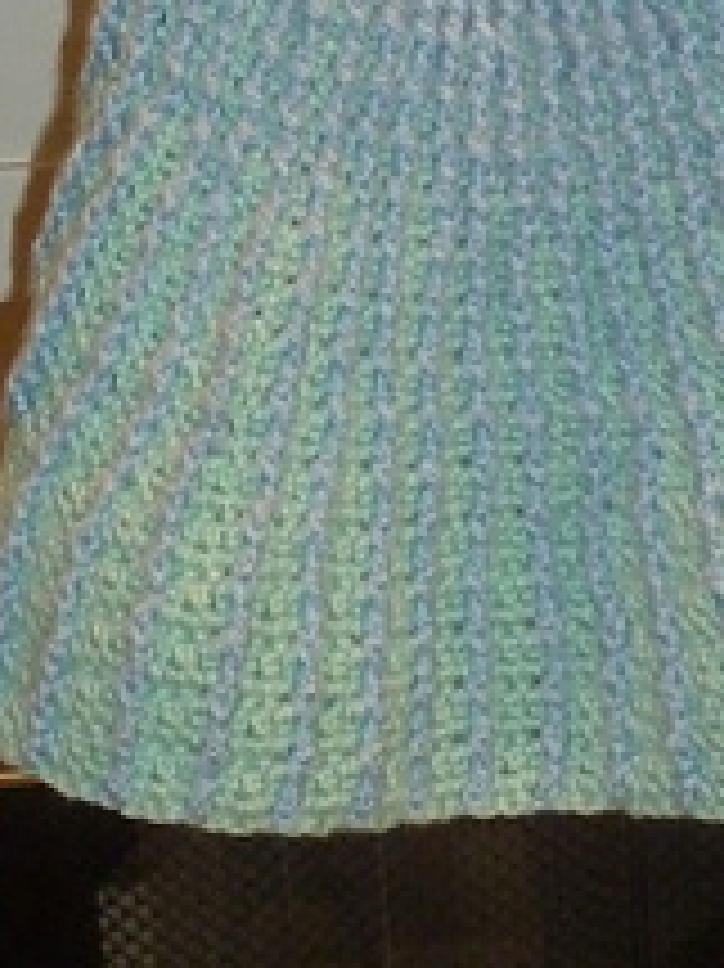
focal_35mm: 119
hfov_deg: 12.4
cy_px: 176
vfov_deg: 16.4
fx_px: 3322
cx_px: 436
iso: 400
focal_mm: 6.5
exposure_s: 1/30
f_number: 3.6
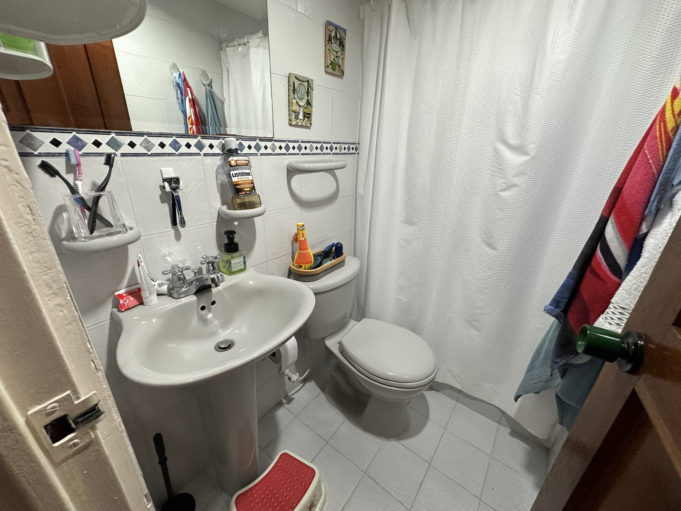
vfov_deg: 85.7
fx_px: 275
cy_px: 256
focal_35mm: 14
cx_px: 340
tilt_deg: -21.4
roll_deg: -2.2
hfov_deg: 102.1
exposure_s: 1/120
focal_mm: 2.22
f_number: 2.2
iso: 250
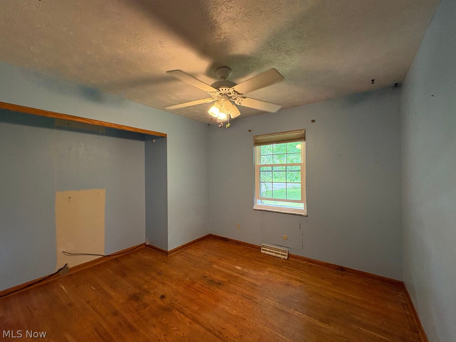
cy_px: 171
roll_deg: +0.3
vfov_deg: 85.7
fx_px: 184
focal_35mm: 14
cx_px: 228
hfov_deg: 102.1
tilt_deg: +0.2
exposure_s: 1/60
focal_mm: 2.22
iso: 250
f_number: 2.2
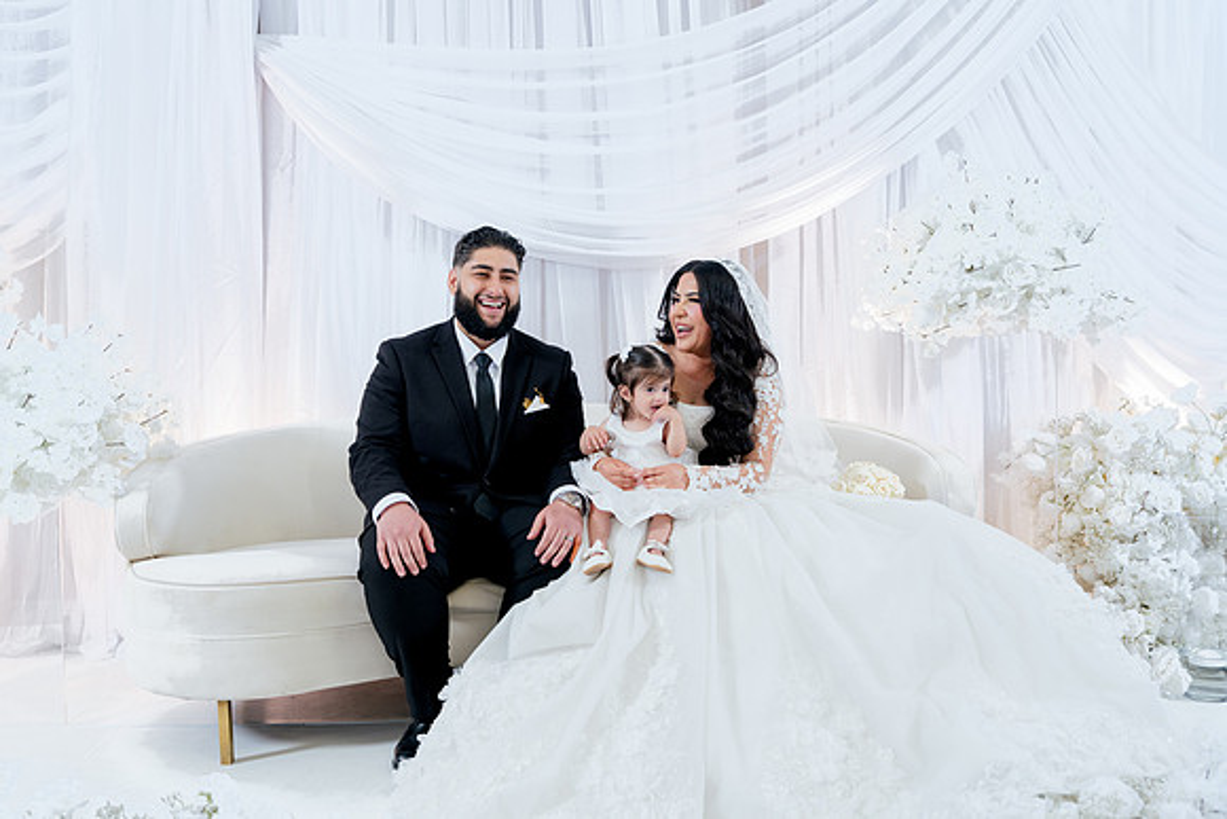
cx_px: 614
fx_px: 955
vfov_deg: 46.4
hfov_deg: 65.5
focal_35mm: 28
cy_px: 410
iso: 800
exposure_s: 1/160
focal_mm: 28
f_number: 2.8
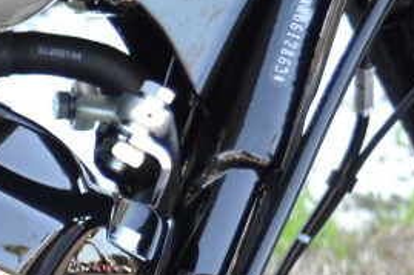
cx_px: -477
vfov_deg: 7.6
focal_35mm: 174
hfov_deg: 10.6
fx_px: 2000
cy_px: 530
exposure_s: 1/100
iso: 400
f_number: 5
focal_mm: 26
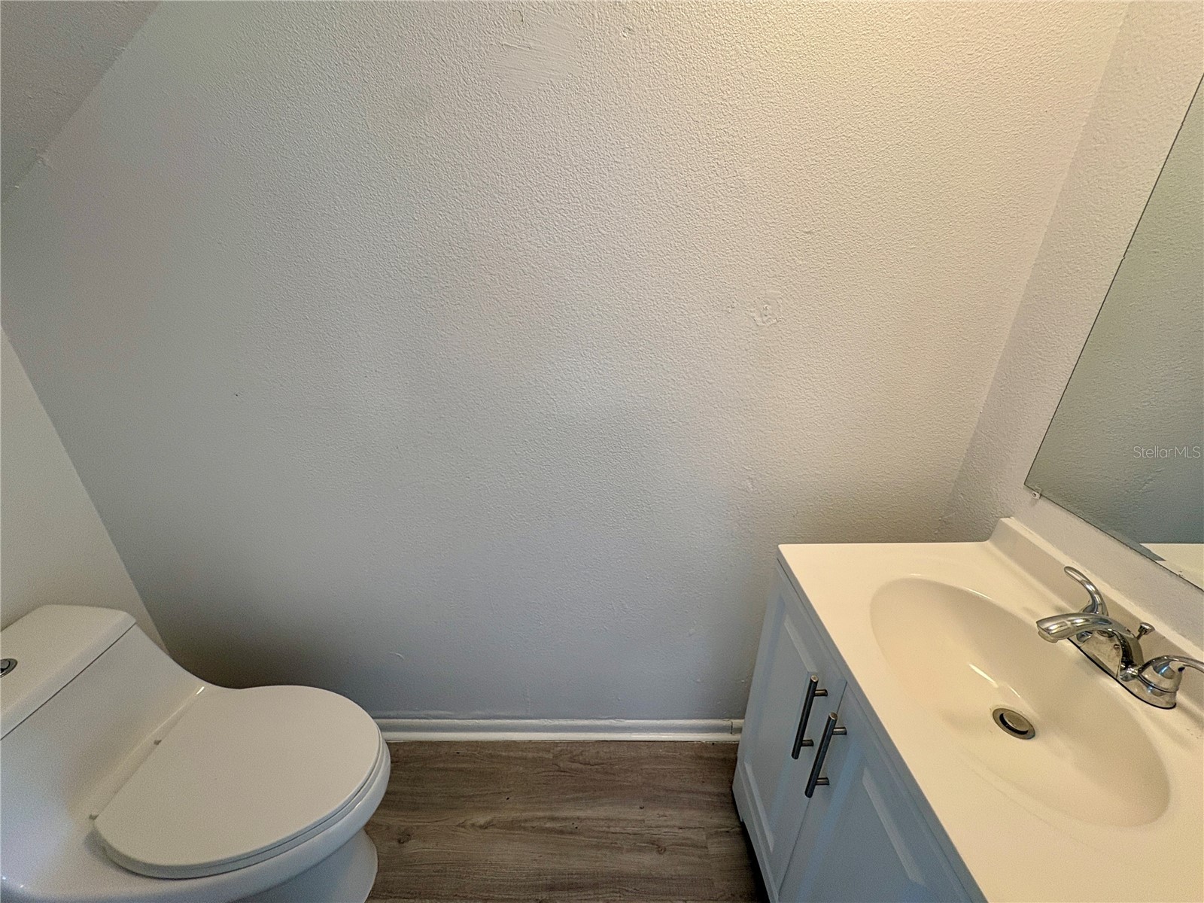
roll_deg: +1.1
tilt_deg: -24.7
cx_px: 602
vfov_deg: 85.7
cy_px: 452
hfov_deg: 102.1
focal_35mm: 14
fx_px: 487
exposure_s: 1/120
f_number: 2.2
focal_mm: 2.22
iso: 100
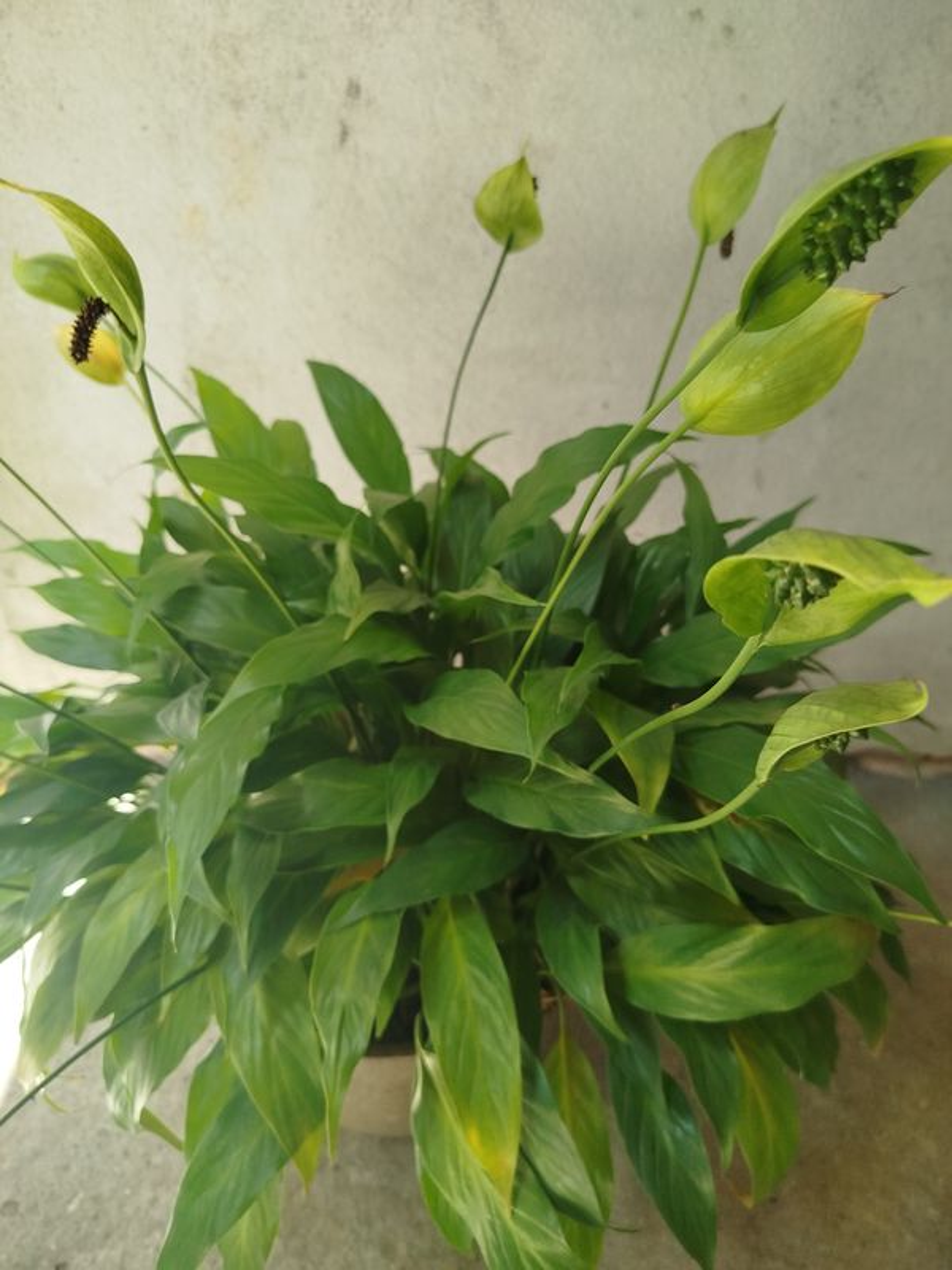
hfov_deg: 56.8
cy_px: 635
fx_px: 880
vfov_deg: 71.6
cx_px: 476
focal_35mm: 24
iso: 50
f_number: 1.7
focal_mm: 5.31
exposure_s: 1/60
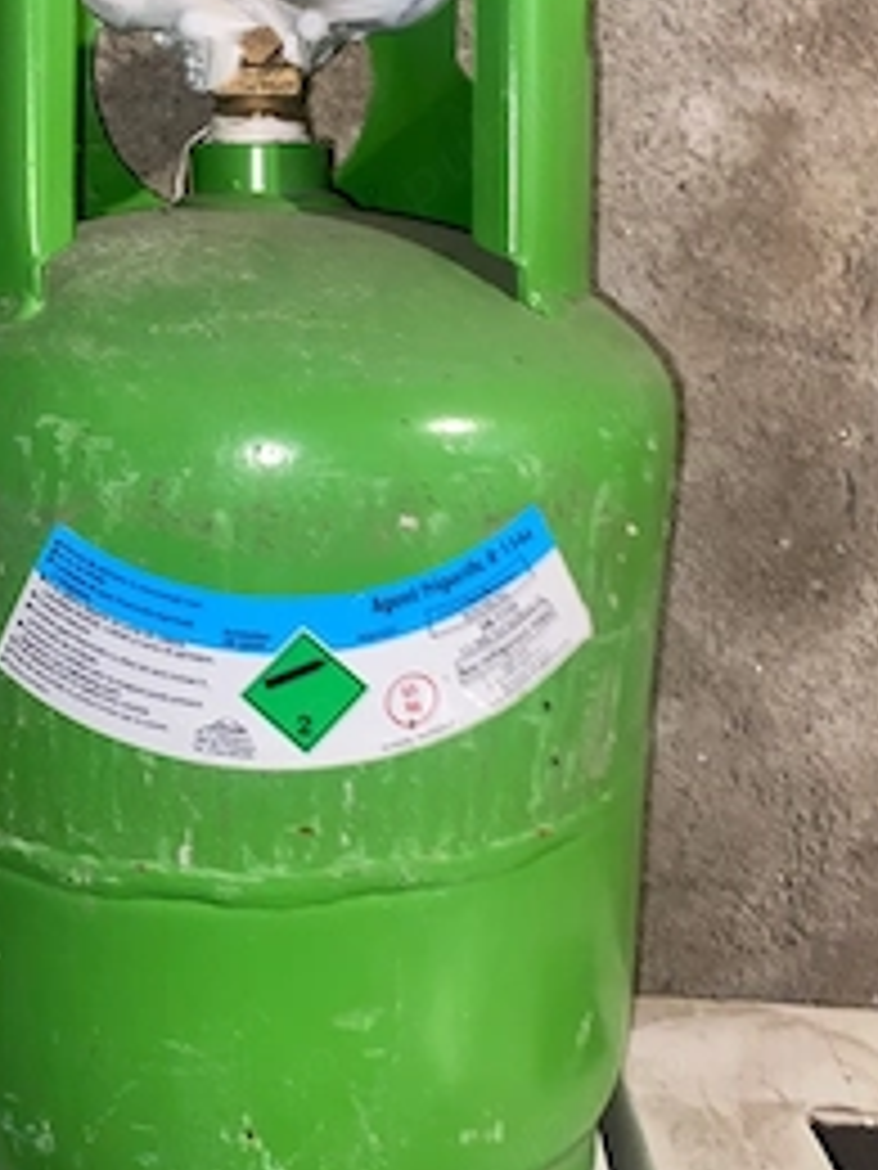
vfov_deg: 46.7
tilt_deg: -9.4
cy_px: 504
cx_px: 284
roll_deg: +0.5
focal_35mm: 40
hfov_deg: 35.6
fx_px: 1353
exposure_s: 1/4
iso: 80
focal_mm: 4.25
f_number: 1.8
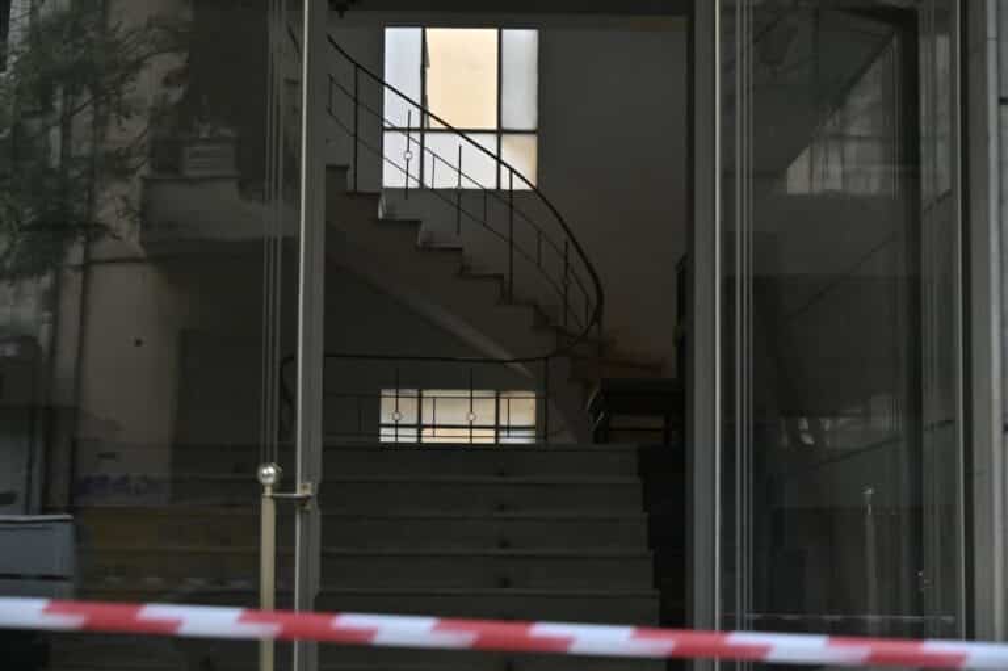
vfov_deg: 16.1
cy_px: 336
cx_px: 504
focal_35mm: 85
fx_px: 2378
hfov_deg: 23.9
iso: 6400
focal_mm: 85
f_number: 8
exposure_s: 1/500
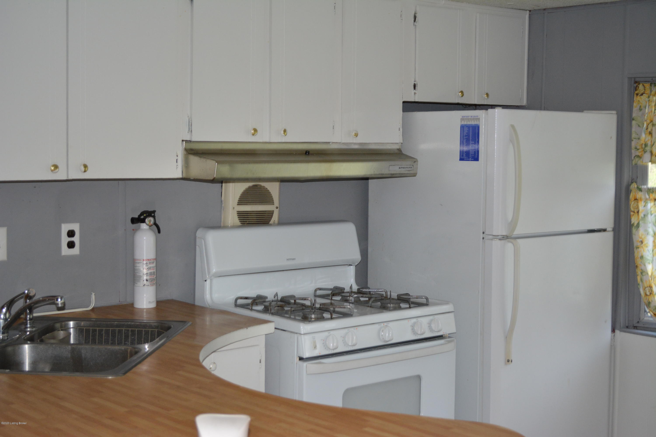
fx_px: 1039
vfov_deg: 23.8
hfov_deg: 35.1
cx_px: 328
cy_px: 218
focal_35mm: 57
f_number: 5
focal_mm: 38
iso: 900
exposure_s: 1/60
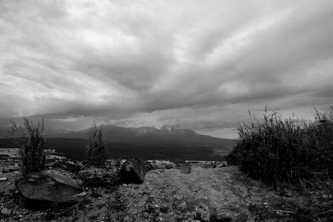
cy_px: 111
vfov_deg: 45.6
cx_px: 166
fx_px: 263
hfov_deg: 64.6
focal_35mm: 28
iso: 200
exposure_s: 1/320
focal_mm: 19
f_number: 10
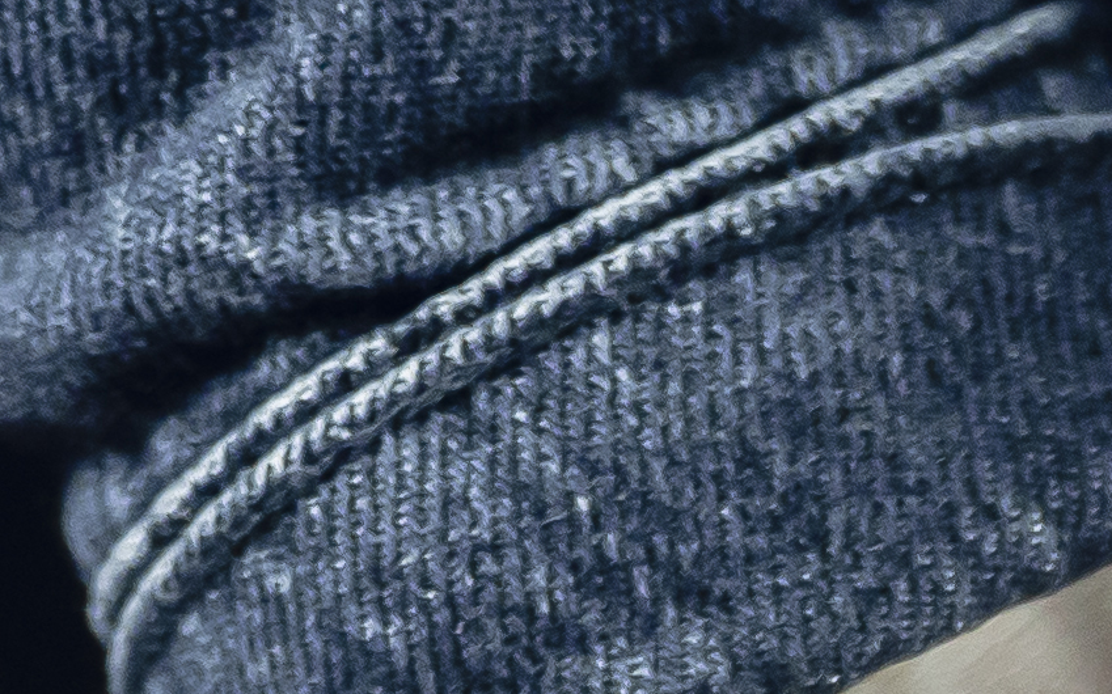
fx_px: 7847
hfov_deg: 7.7
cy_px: 1874
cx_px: 2452
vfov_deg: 4.9
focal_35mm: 259
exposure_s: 1/160
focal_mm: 20
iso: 400
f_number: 1.8
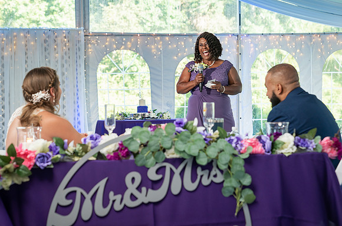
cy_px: 116
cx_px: 166
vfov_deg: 19.8
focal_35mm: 68
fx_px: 648
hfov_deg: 29.6
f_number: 4
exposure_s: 1/200
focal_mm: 66
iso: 640
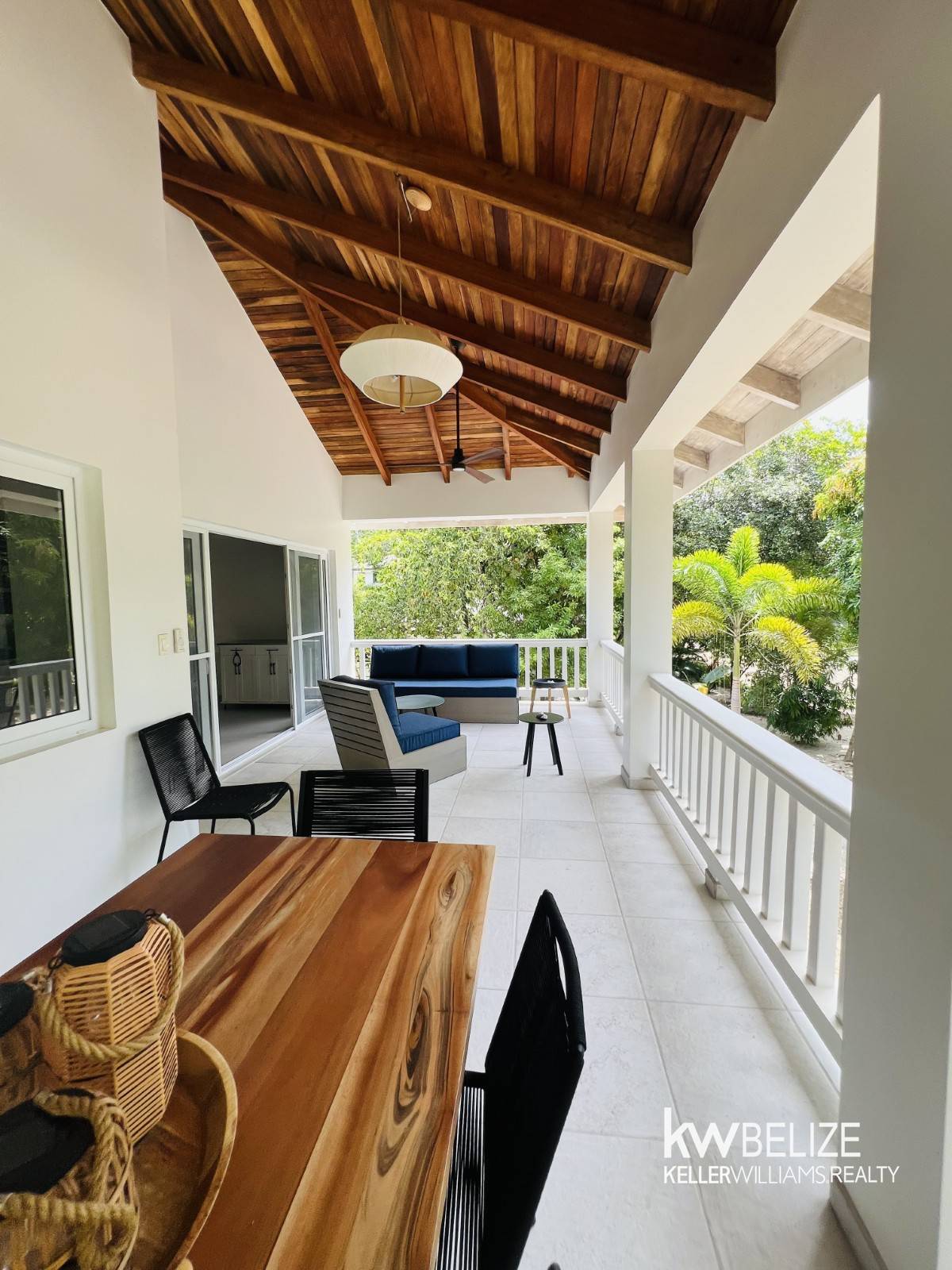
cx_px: 476
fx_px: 477
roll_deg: +1.6
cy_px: 635
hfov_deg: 89.9
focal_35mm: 13
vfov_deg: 106.2
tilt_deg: -3.8
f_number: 1.8
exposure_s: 1/191
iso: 32
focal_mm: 1.57
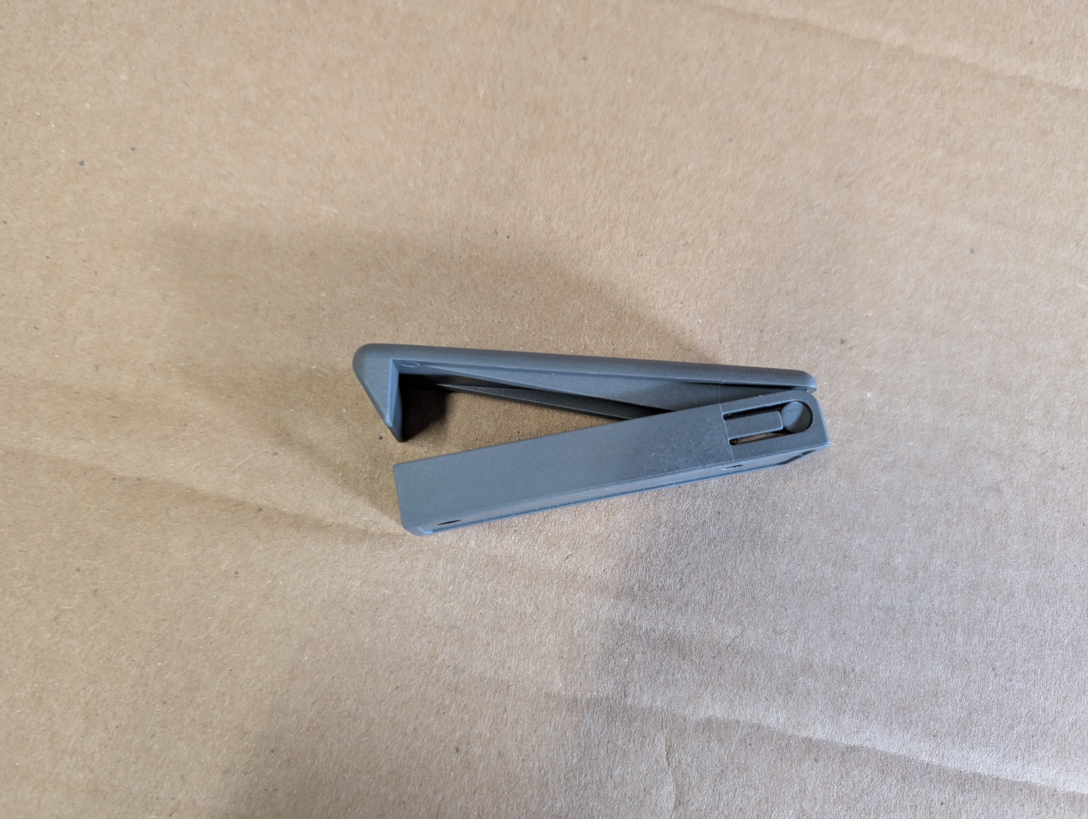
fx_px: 755
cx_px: 544
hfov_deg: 71.5
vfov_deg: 56.9
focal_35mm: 24
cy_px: 410
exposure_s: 1/33.3
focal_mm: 6.9
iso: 129
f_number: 1.68
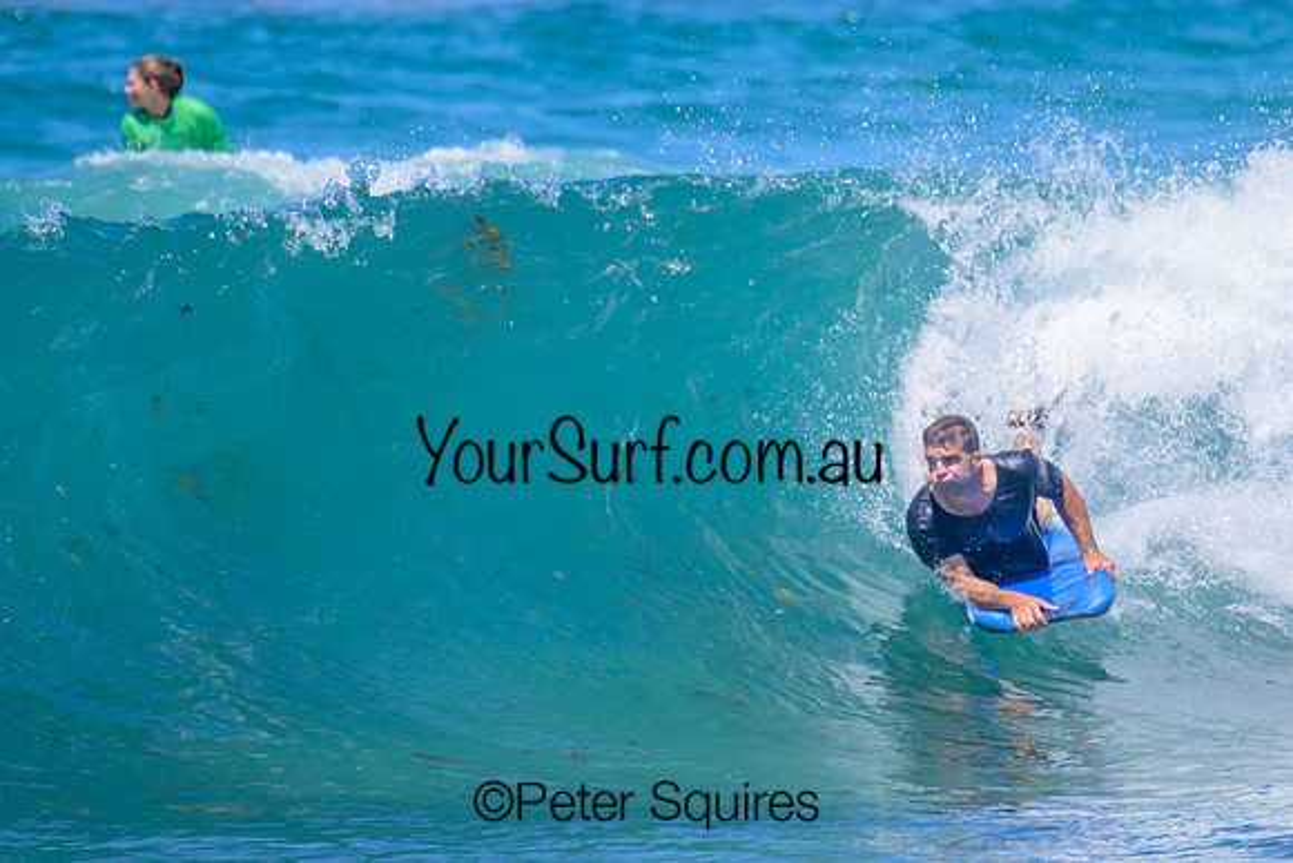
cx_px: 840
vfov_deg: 1.3
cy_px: 442
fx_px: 39086
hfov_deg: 1.9
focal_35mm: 1088
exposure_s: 1/2000
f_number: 11
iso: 1100
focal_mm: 800
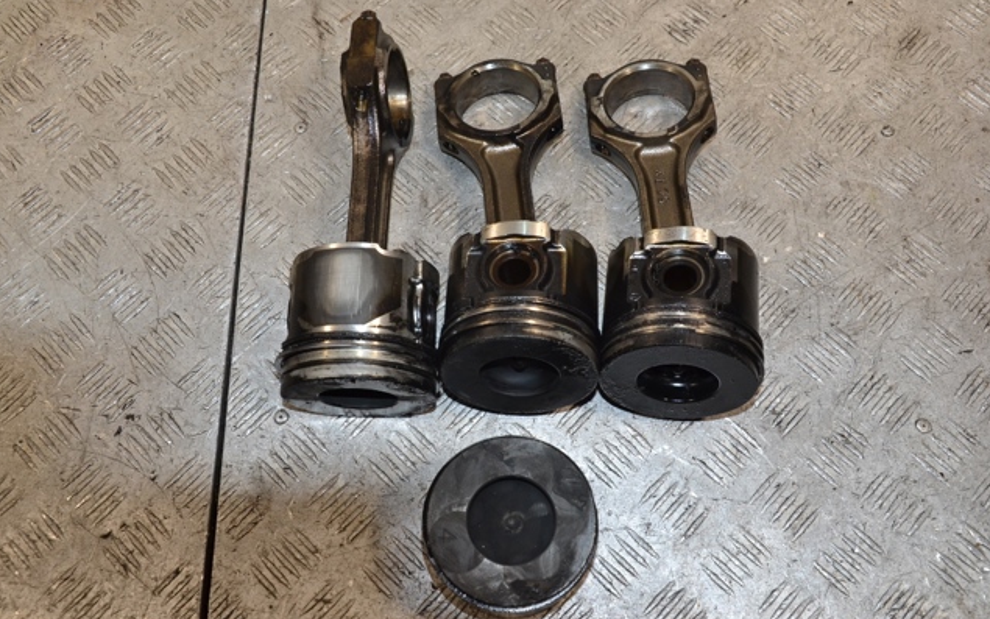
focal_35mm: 39
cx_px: 497
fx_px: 1039
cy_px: 317
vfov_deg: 33.2
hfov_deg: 50.9
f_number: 6.3
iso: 800
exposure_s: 1/200
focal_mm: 25
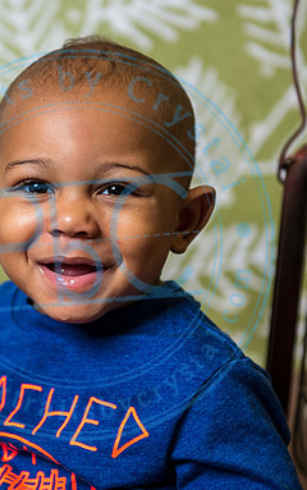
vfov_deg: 19.3
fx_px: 1443
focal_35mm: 108
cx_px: 69
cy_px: 245
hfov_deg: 12.1
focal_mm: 70
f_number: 4
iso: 200
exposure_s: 1/200
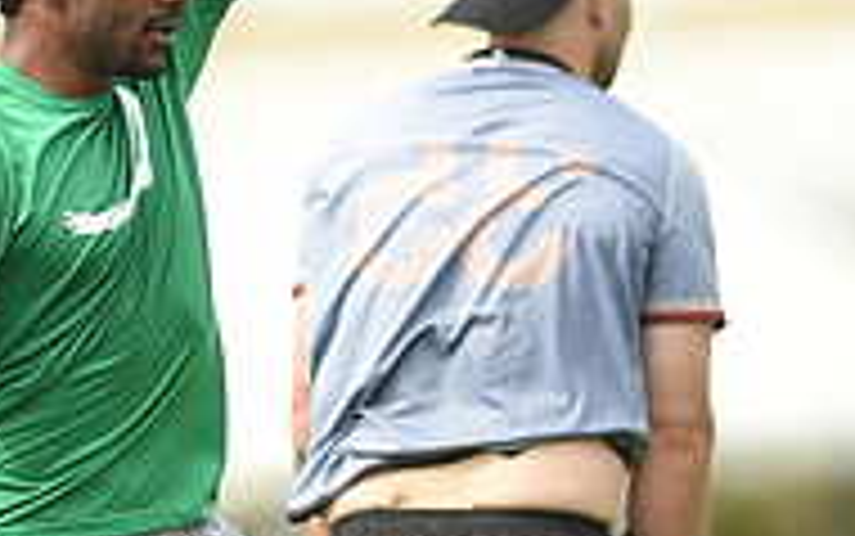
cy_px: 185
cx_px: 117
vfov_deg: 1.1
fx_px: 28934
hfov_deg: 1.7
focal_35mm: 1241
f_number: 2.8
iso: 160
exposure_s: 1/1250
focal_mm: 400
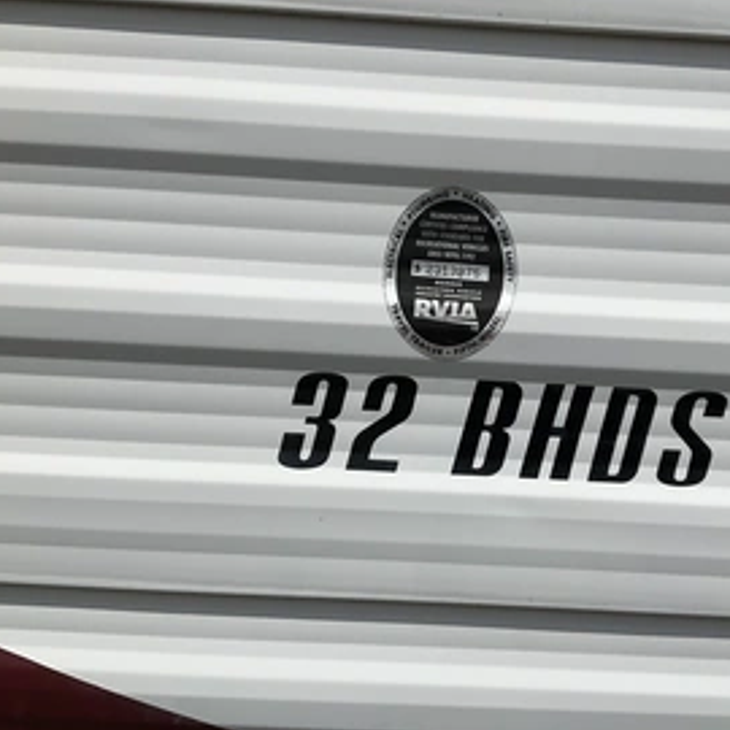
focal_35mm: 38
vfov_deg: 43.9
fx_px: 907
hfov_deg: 43.3
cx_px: 484
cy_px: 360
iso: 25
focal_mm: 3
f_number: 1.8
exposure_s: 1/6536
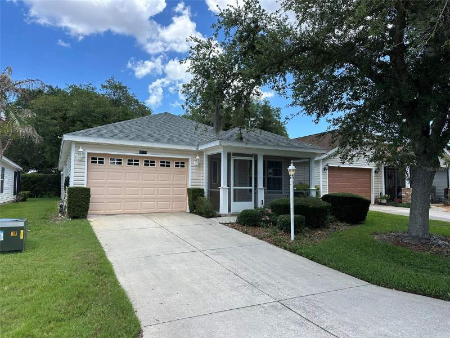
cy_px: 169
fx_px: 312
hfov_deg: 71.6
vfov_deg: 56.8
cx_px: 225
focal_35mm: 24
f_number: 1.78
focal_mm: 6.86
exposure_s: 1/2203
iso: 80
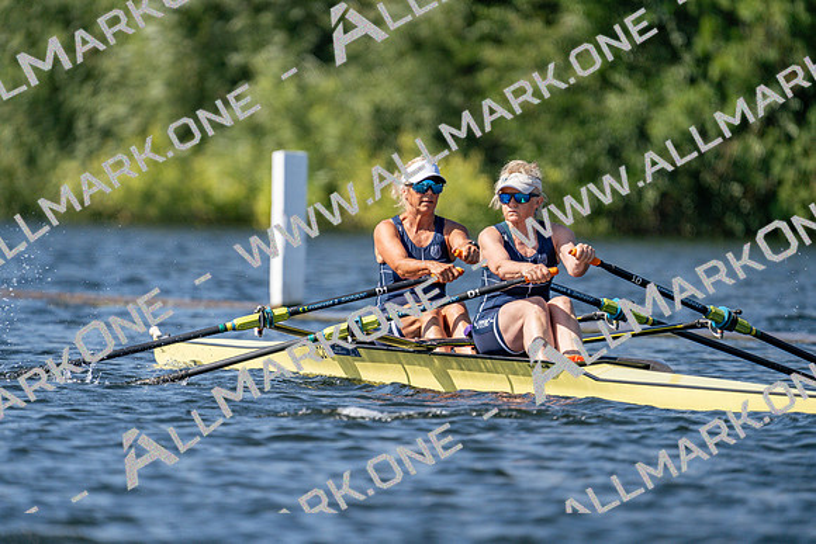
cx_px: 408
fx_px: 13603
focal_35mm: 600
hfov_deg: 3.4
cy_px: 272
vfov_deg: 2.3
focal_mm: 600
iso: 320
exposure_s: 1/2000
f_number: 6.3
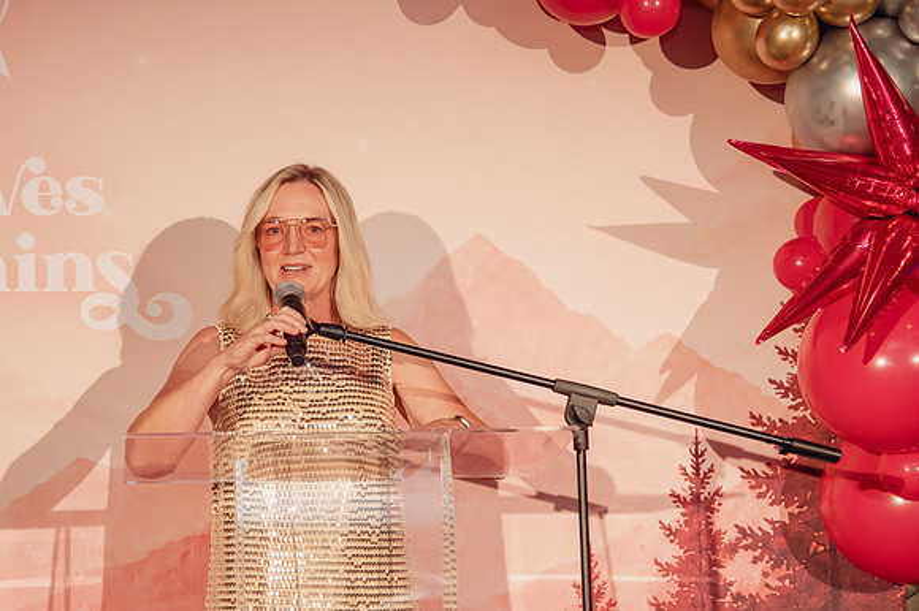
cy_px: 323
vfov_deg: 15.0
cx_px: 253
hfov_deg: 22.2
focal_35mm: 91
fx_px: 2324
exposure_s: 1/320
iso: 3200
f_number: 4
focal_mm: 62
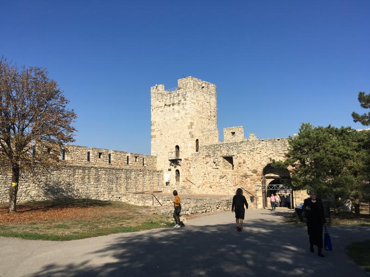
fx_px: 310
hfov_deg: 61.7
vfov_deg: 48.2
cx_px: 185
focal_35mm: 29
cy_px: 138
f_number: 2.2
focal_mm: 4.15
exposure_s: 1/2198
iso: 25
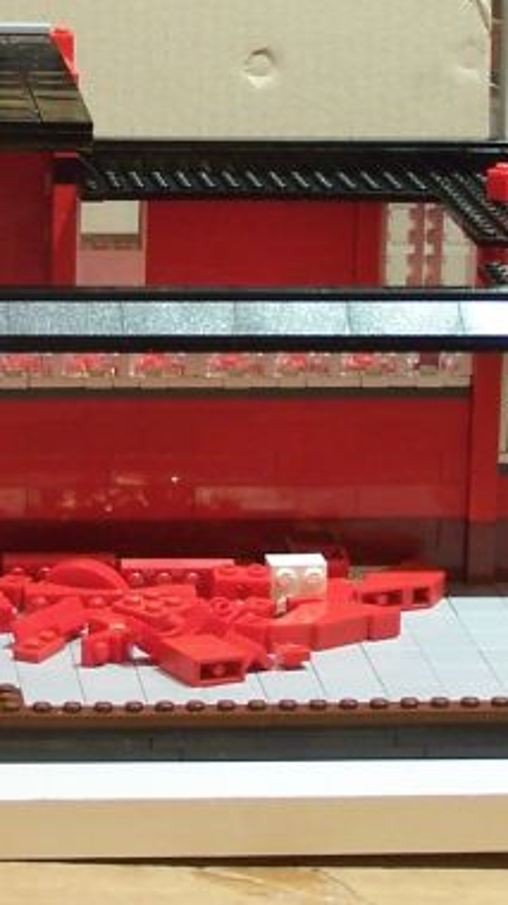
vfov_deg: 13.0
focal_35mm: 165
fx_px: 3954
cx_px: 0
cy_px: 146
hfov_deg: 7.3
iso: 80
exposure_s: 1/2
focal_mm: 9.3
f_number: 3.1
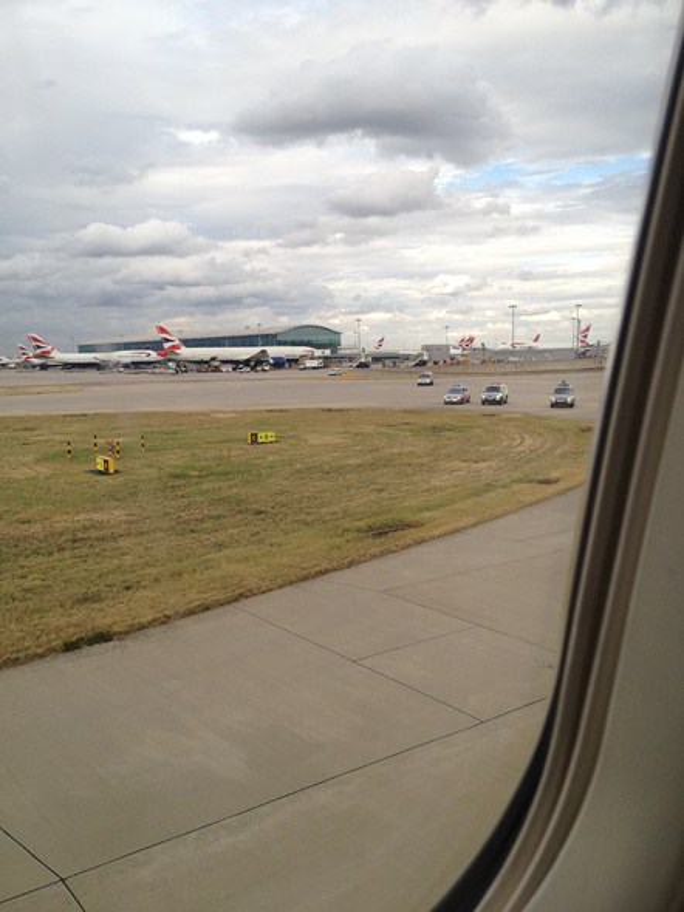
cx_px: 342
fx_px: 923
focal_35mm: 35
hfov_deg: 40.7
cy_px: 456
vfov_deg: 52.6
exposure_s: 1/536
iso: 64
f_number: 2.4
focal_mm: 4.28
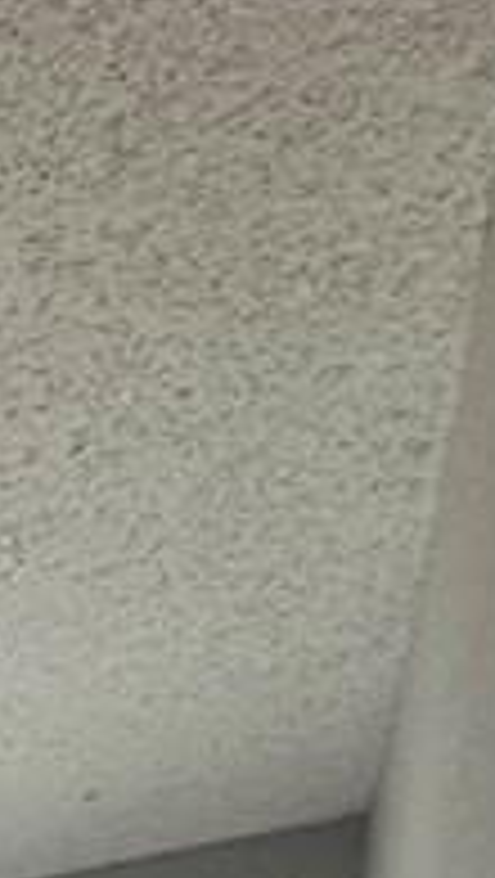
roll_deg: -1.4
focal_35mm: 80
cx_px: -1530
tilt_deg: -1.5
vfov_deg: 18.6
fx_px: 1863
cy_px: 1702
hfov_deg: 8.0
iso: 500
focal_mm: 2.22
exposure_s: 1/60
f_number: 2.2
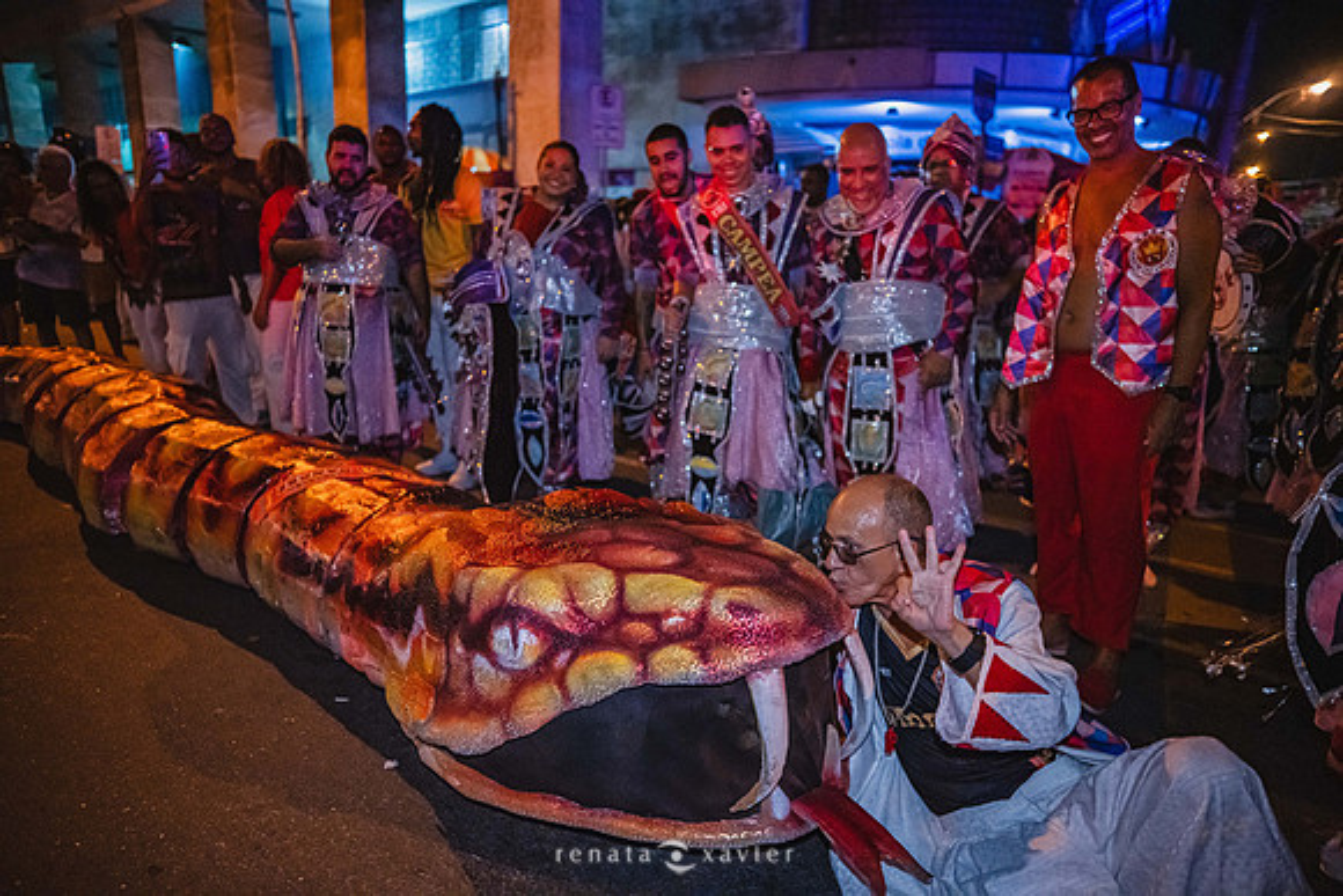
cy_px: 448
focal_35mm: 24
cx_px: 672
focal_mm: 24
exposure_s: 1/250
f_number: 1.8
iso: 3200
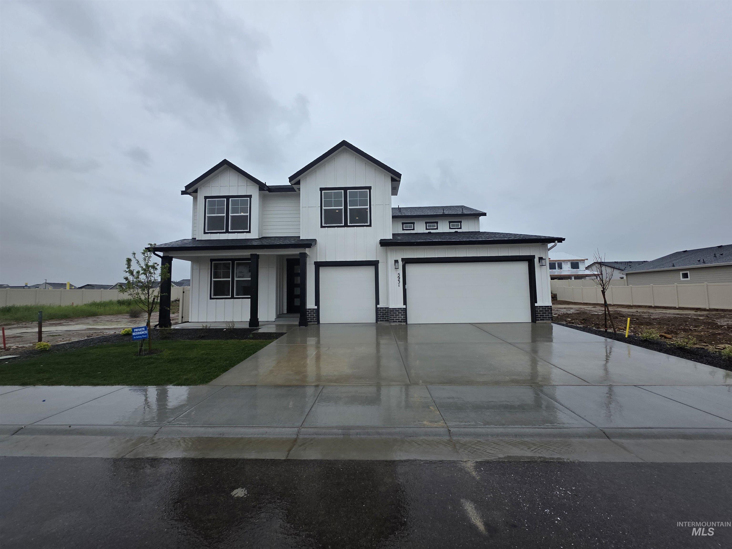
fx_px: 275
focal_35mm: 13
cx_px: 366
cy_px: 274
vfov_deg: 89.9
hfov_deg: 106.2
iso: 40
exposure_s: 1/1372
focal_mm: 2.2
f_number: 1.9
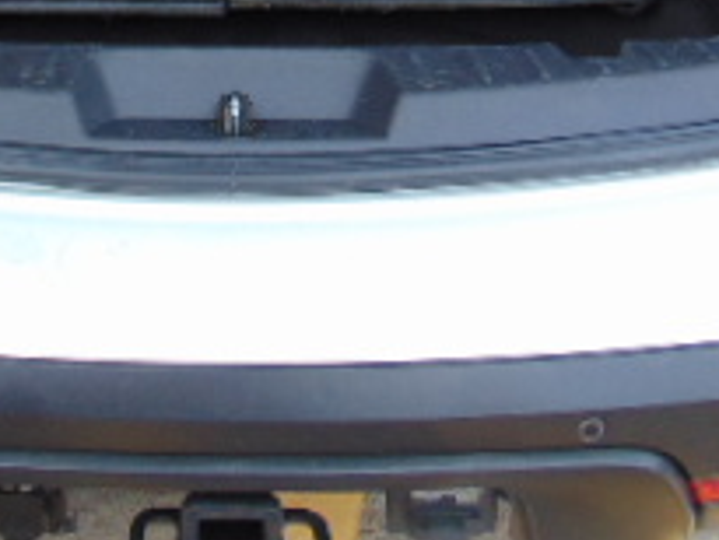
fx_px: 1621
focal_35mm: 78
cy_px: -217
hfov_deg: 24.8
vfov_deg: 17.4
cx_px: 214
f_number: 3
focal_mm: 4.5
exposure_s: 1/160
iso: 80
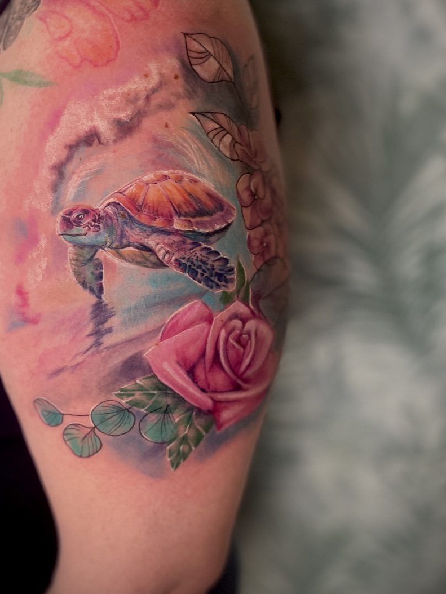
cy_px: 238
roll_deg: -1.0
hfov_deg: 38.3
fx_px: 635
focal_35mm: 37
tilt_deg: -26.4
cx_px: 156
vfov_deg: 49.8
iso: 250
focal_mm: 4.2
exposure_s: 1/60
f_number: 1.6
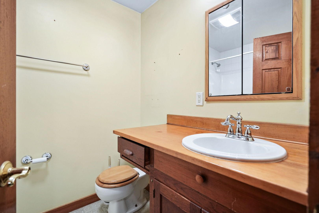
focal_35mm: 16
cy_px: 106
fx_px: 142
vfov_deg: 73.7
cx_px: 160
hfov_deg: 96.7
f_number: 4.5
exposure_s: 1/30
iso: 400
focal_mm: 16
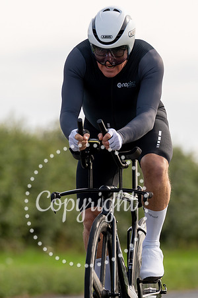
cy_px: 126
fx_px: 3371
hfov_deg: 3.4
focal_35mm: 409
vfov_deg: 5.0
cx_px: 97
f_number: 4
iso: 125
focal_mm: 200
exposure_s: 1/1000
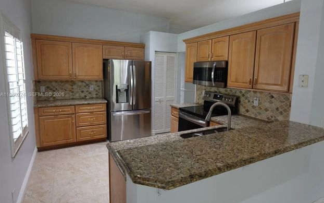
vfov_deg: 57.2
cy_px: 95
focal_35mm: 21
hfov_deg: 82.3
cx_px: 166
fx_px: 185
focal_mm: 7.6
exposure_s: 1/80
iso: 200
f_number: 2
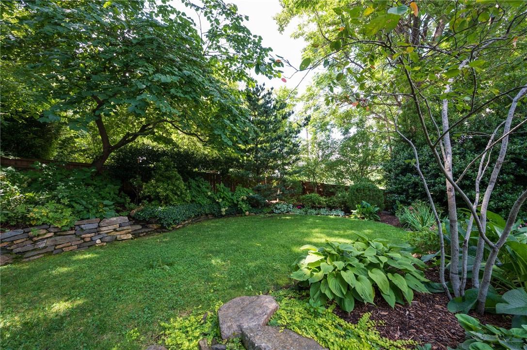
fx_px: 205
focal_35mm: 14
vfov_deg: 81.1
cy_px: 175
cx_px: 264
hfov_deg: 104.3
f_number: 8
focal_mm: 14
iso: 1250
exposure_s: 1/200
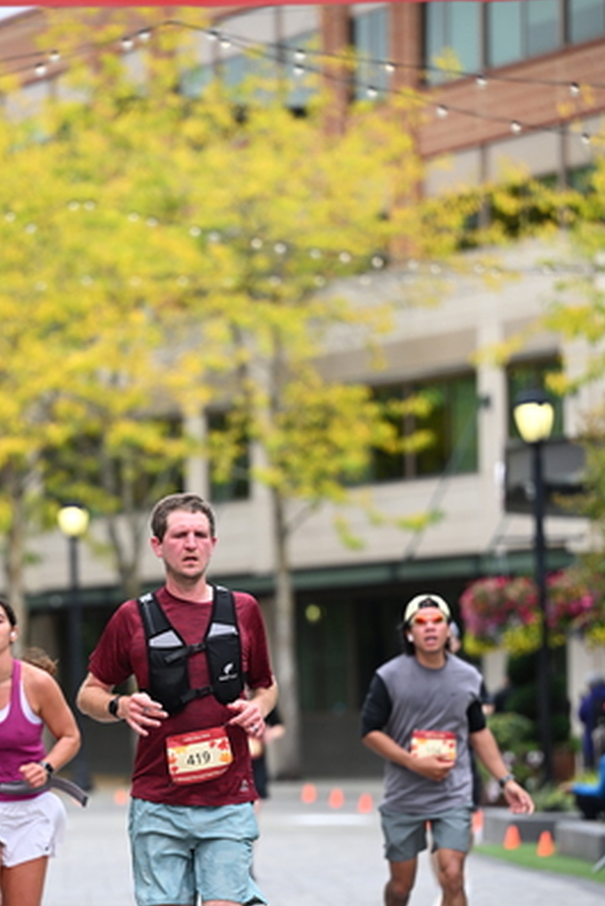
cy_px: 584
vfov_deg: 10.6
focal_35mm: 194
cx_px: 202
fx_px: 4886
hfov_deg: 7.1
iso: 640
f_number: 2.8
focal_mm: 140
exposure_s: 1/2000
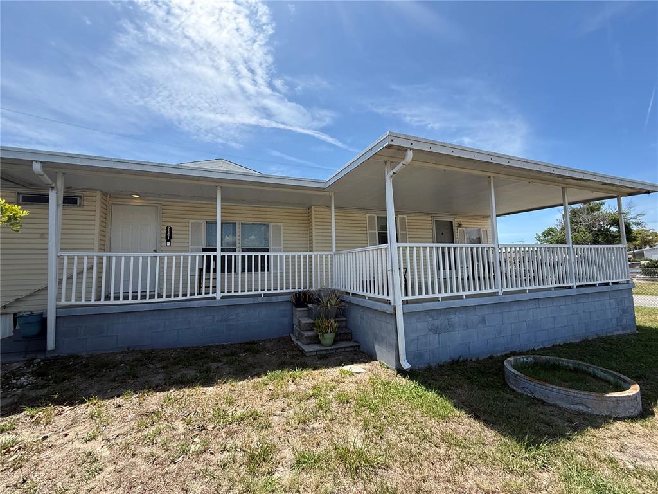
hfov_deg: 102.1
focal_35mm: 14
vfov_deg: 85.7
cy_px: 247
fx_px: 266
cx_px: 329
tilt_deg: +5.9
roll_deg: +0.9
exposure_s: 1/1105
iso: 64
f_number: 2.2
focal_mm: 2.22
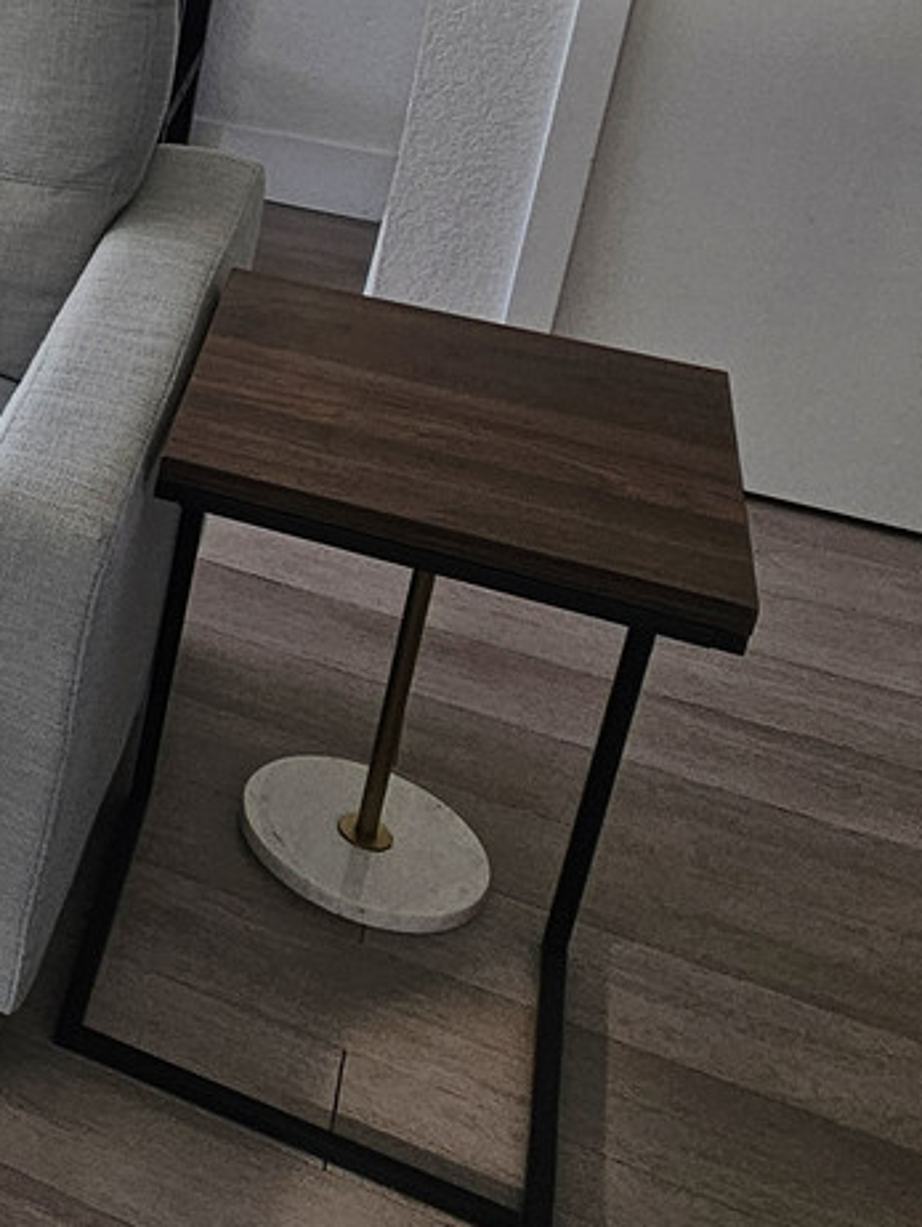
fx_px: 1703
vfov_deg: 36.3
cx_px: -739
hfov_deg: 20.8
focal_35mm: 48
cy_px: 50
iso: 64
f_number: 2.2
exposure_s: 1/120
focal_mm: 2.2
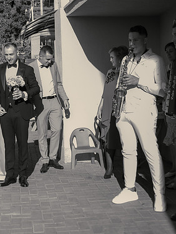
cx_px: 7
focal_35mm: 68
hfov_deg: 21.0
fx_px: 461
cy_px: 65
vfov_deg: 28.2
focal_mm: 32
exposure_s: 1/250
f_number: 3.5
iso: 100
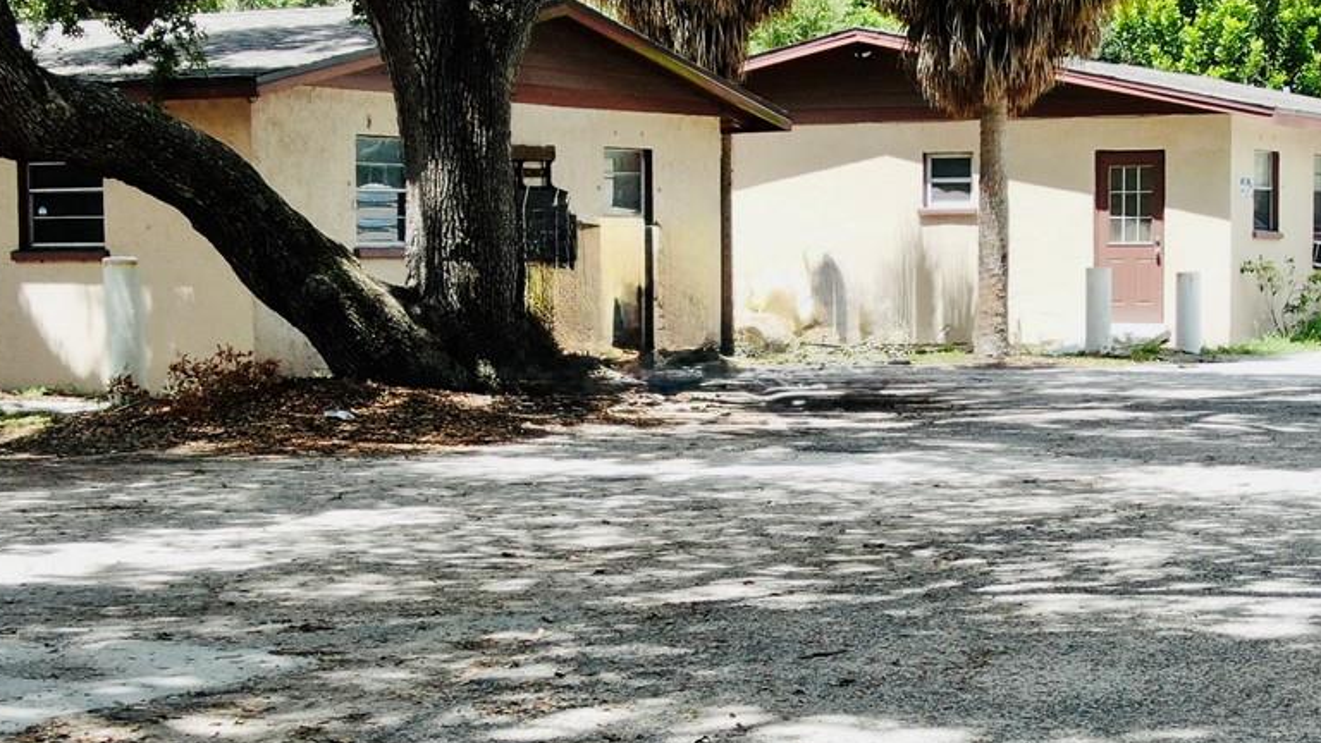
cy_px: 475
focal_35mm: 84
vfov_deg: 14.4
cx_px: 800
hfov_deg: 25.3
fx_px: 2942
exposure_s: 1/320
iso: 100
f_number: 3.4
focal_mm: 6.35
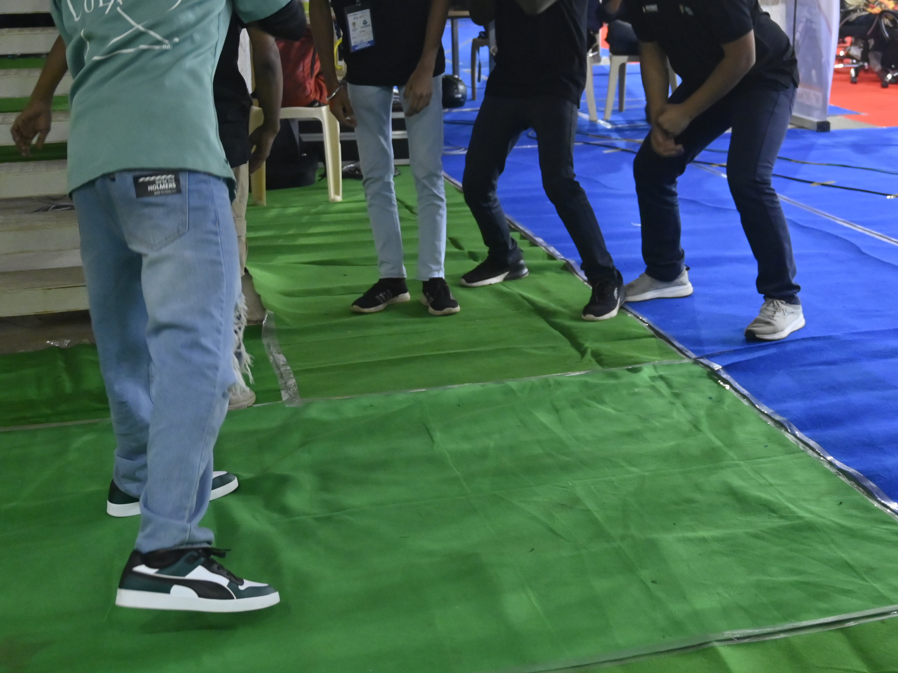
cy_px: 144
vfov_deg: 23.7
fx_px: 1582
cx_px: 700
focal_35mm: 61
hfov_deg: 31.0
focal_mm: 31.5
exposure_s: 1/100
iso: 3200
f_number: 4
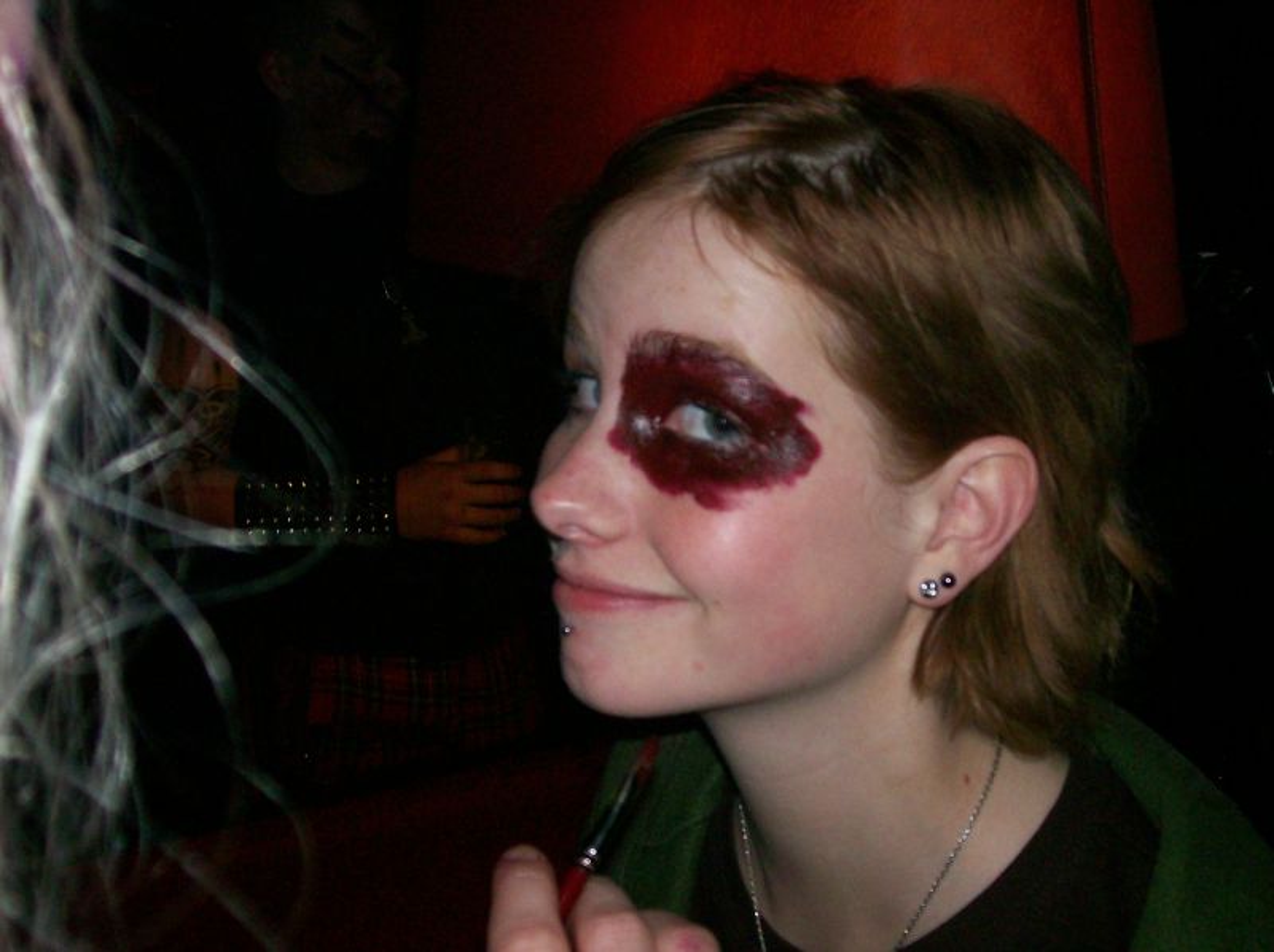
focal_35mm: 45
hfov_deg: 42.1
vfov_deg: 32.1
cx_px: 637
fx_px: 1654
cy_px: 476
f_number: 3
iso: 140
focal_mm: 7.6
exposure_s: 1/73.1
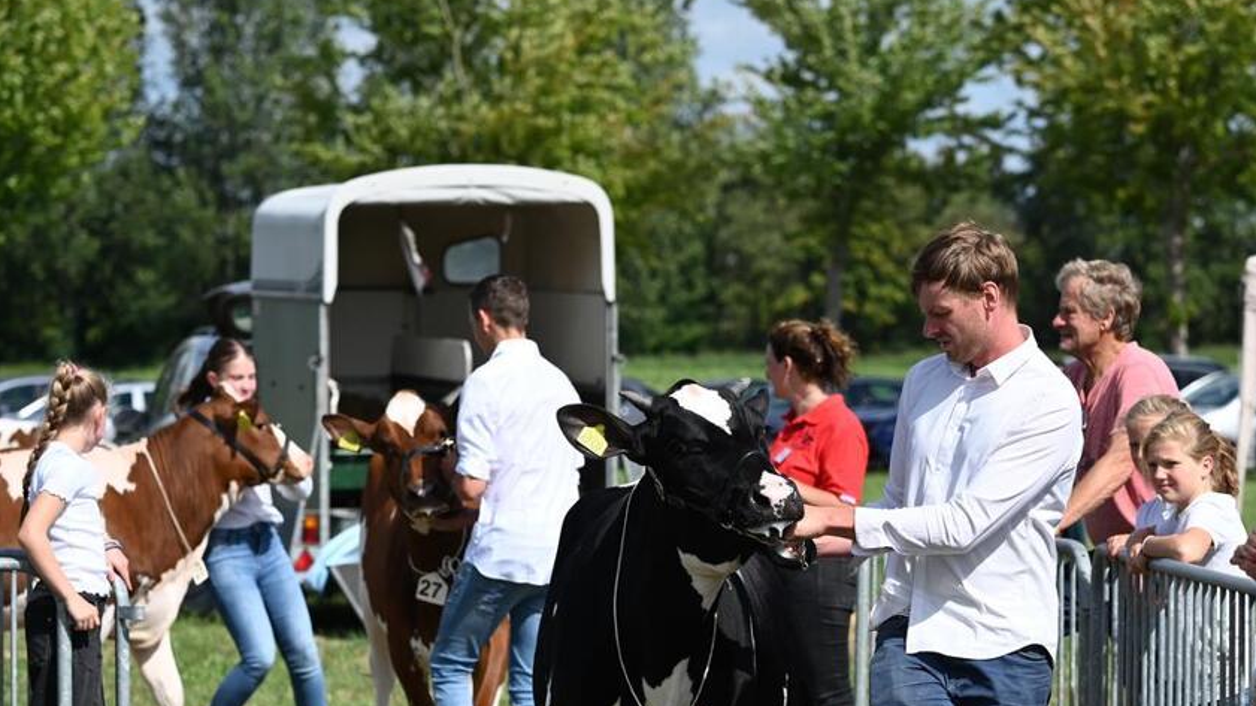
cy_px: 452
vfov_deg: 6.8
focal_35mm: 179
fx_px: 5961
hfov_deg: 12.0
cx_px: 736
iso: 500
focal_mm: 145
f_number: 6.3
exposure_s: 1/2500
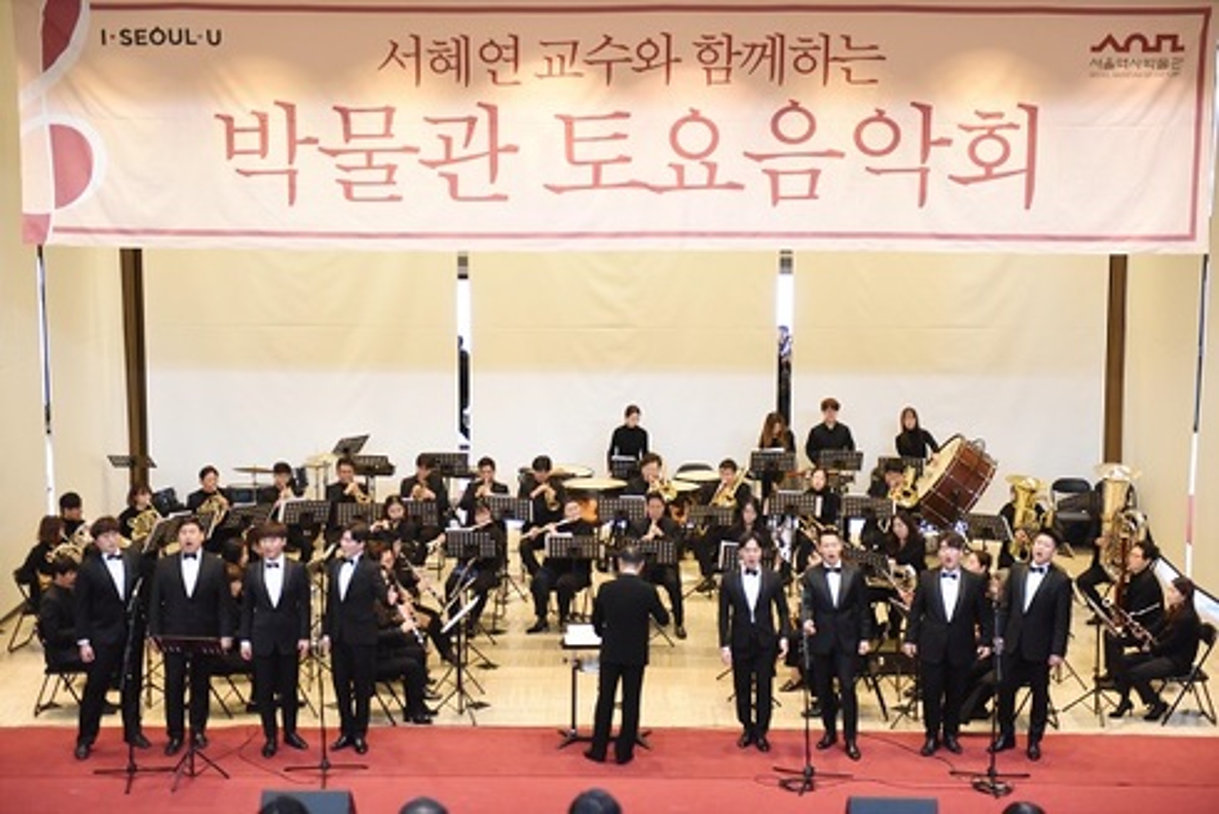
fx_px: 1964
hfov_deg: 34.5
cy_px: 407
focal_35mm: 58
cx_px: 610
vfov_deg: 23.4
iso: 3200
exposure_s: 1/160
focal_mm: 58
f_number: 2.8
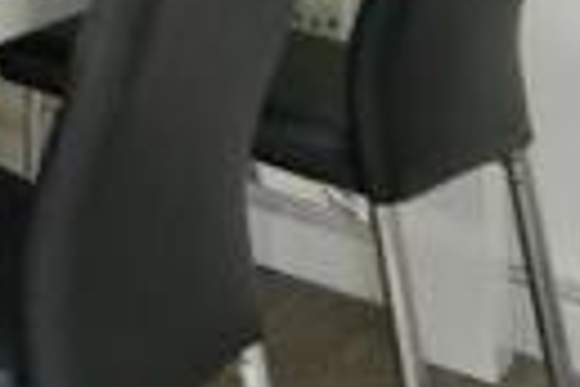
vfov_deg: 15.5
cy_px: -380
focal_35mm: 71
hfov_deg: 16.0
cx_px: -753
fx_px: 1144
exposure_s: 1/160
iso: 1600
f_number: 3.5
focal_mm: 14
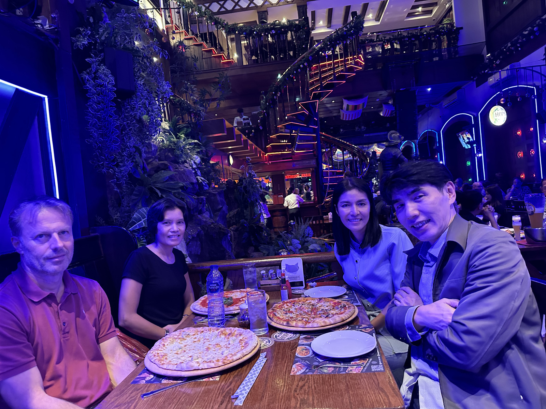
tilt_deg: -2.5
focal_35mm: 24
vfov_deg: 56.8
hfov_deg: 71.6
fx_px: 379
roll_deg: +5.1
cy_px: 204
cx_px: 273
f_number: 1.78
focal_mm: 6.86
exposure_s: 1/25
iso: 800
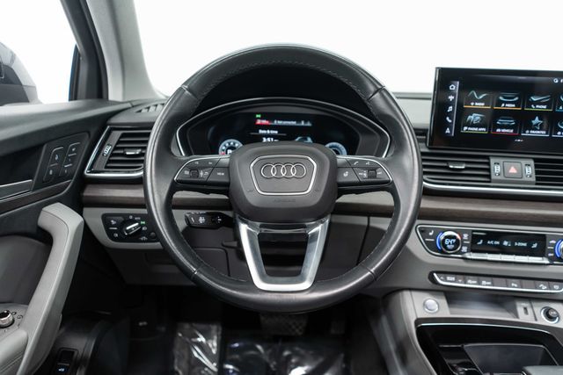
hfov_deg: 65.5
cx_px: 282
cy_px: 188
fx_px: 438
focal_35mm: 28
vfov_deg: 46.4
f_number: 3.2
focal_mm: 28
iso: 800
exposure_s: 1/40
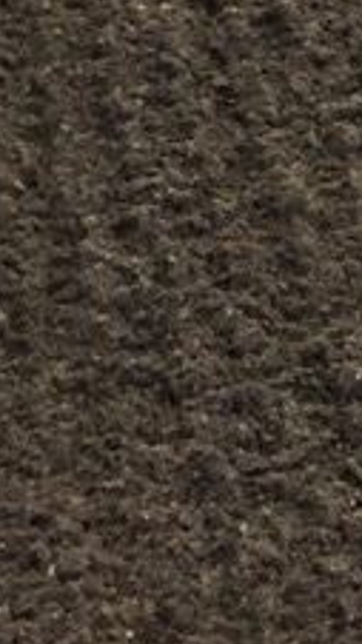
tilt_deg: -9.3
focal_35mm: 189
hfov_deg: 6.0
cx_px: 1072
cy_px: -838
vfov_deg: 10.1
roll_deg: -4.2
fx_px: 3228
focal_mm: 4
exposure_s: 1/15
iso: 80
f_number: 1.8
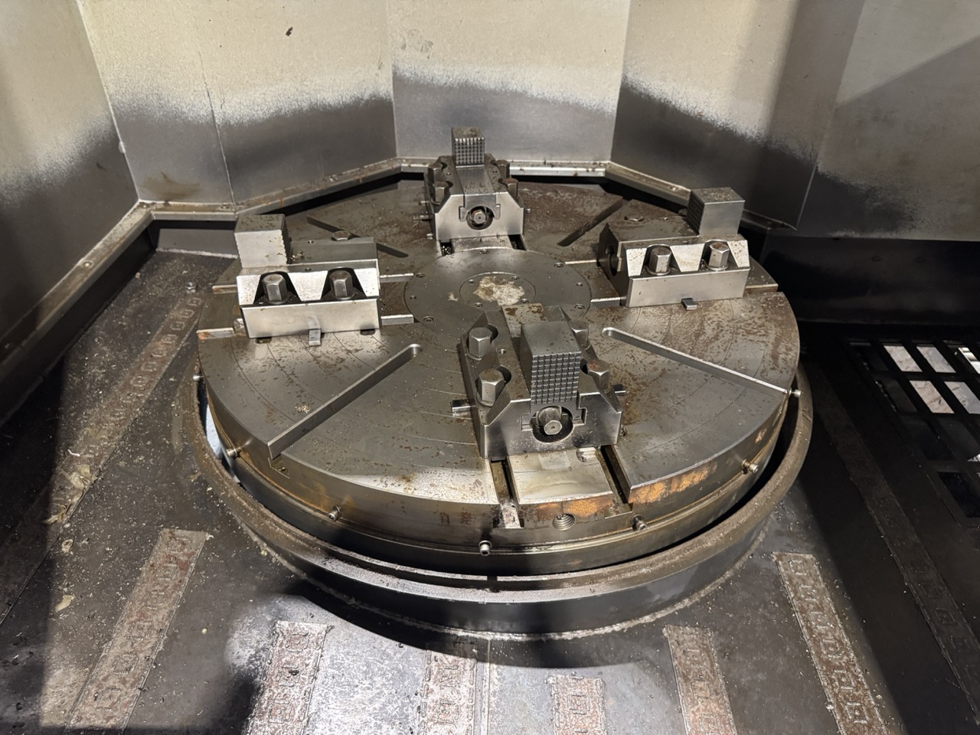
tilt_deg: -38.9
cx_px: 490
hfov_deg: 71.6
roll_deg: -1.7
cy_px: 368
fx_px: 679
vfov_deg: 56.8
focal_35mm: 24
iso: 640
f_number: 1.78
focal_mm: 6.76
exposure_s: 1/40
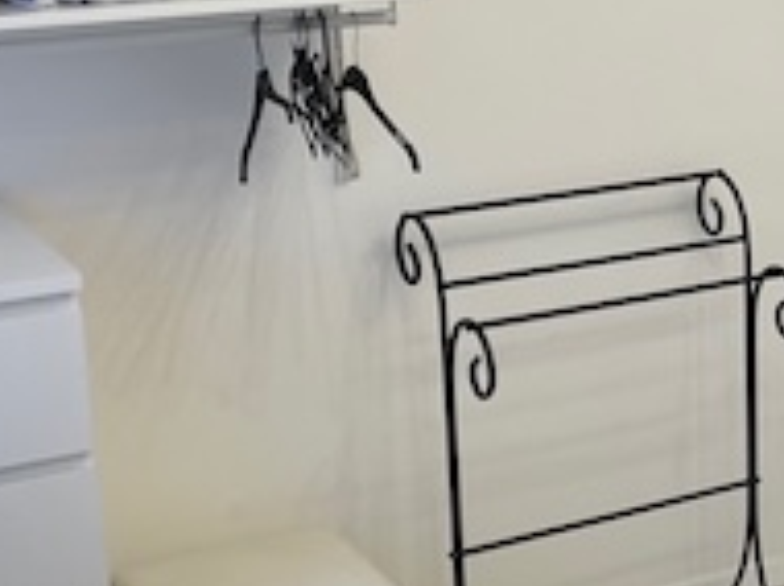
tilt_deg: -19.0
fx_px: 2081
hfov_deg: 20.2
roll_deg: -0.6
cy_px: 268
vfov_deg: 16.0
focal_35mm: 92
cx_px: 895
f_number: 1.6
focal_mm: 4.2
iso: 40
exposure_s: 1/100
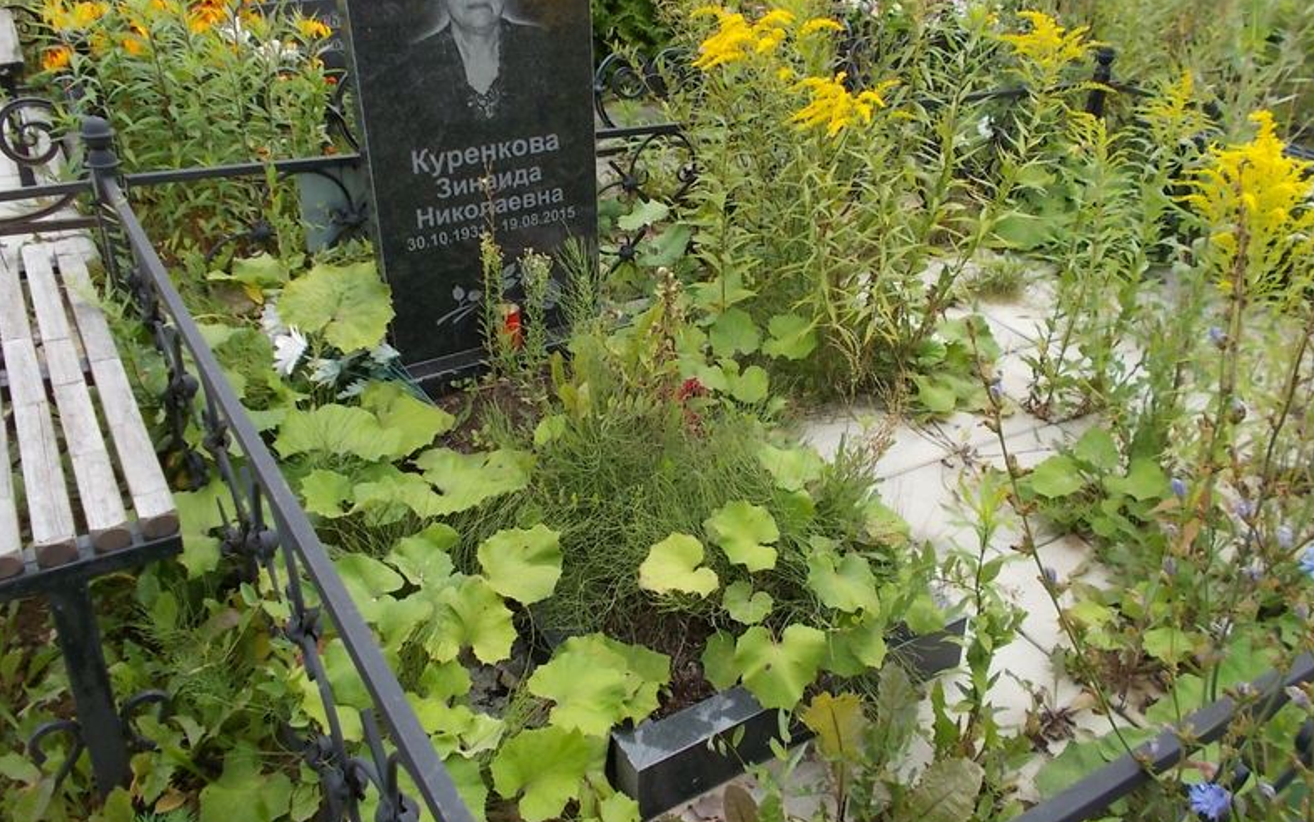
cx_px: 665
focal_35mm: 28
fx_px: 1003
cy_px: 354
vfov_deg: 44.4
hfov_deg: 66.5
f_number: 3.2
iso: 80
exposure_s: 1/400
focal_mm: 4.6
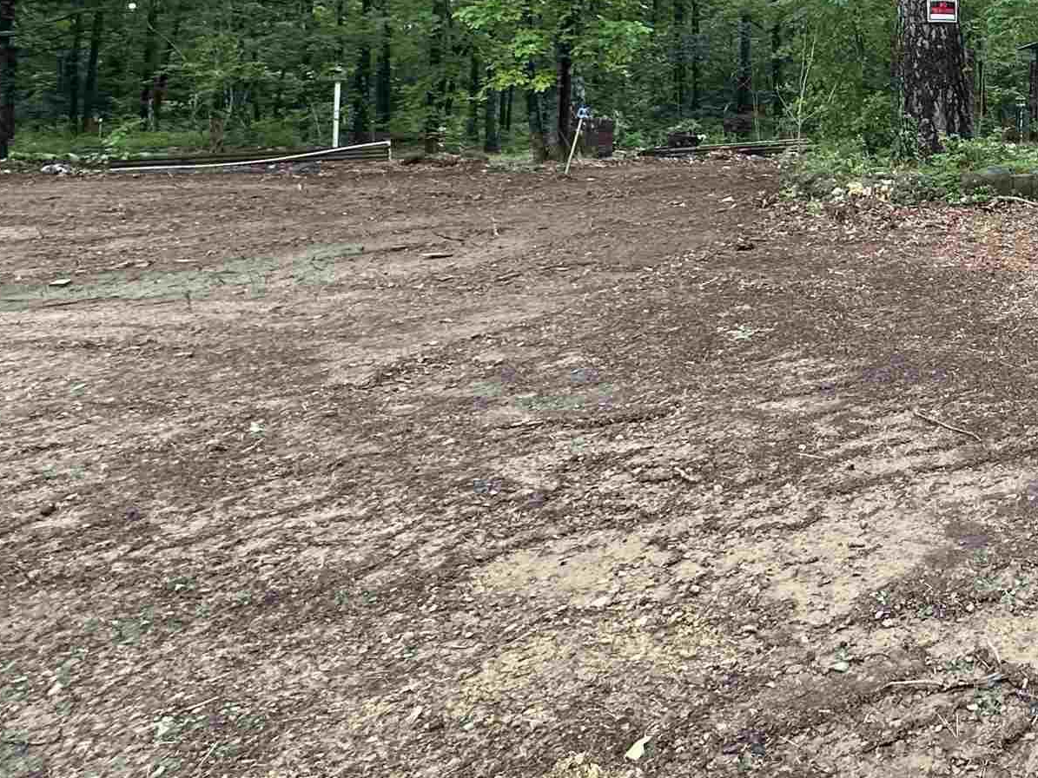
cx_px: 1140
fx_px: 1079
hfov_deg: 41.2
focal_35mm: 36
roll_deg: +2.4
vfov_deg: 35.7
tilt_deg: +5.7
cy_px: -7
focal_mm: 2.22
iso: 64
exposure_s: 1/99
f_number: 2.2
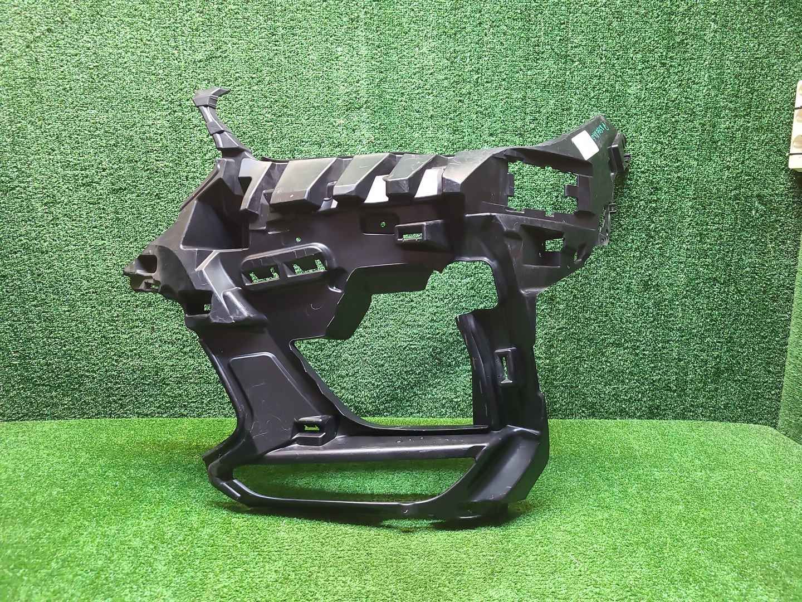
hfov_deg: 67.3
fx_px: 602
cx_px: 401
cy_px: 301
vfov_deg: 53.1
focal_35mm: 26
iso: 376
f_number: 1.8
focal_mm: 5.4
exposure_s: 1/50
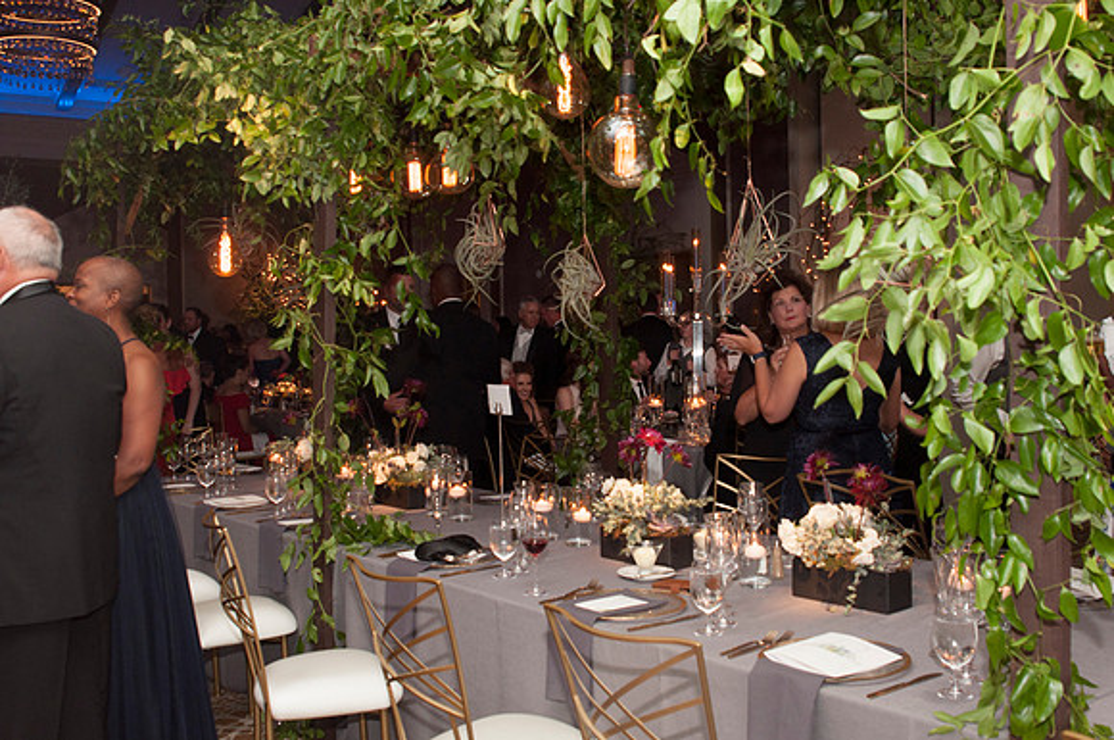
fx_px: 1112
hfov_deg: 53.2
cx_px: 557
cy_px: 370
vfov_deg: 36.8
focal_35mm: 36
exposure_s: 1/50
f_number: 5.6
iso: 400
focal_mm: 24
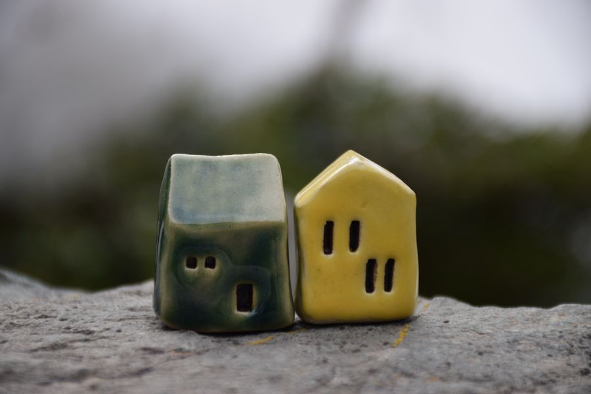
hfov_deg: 9.8
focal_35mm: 210
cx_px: 296
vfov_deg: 6.5
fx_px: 3447
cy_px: 197
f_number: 5.6
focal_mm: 140
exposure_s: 1/500
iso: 220
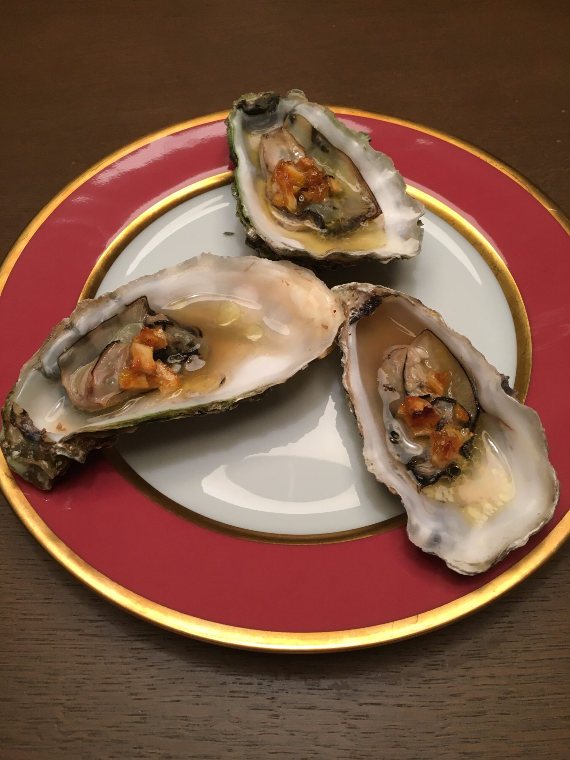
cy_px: 380
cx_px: 285
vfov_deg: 61.7
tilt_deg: -58.3
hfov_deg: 48.2
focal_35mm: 29
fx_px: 637
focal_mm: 4.15
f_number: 2.2
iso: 80
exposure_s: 1/33
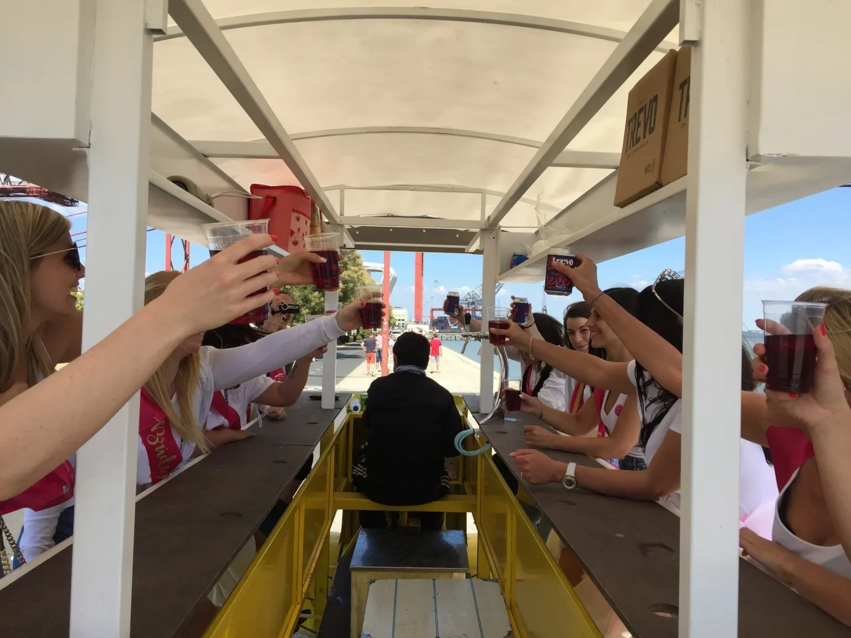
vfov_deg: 48.2
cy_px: 319
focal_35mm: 29
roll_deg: -2.2
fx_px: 713
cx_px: 426
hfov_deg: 61.7
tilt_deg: +1.1
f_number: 2.2
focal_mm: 4.15
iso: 32
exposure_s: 1/1163
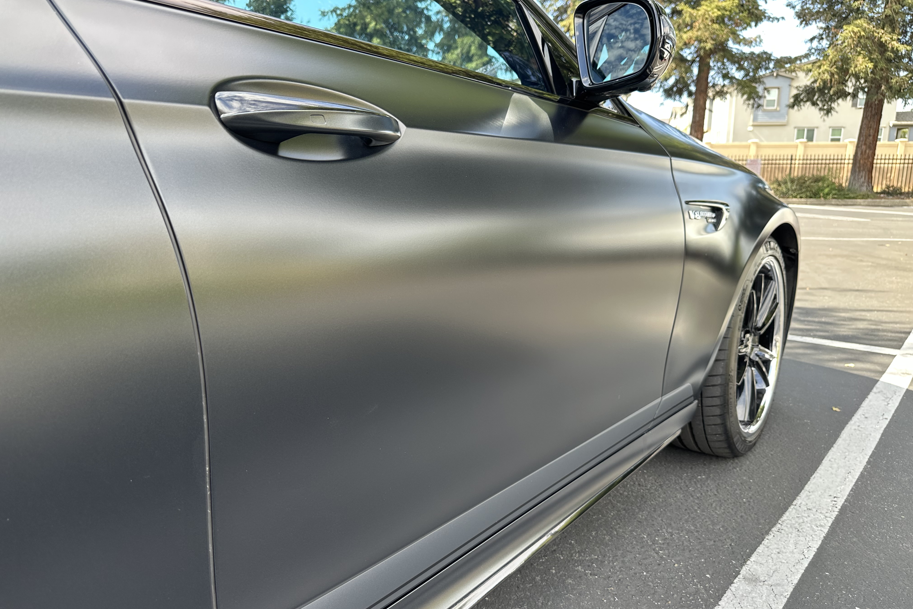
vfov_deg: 51.3
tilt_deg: -12.7
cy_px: 319
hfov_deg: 71.5
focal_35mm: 25
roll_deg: +0.2
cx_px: 456
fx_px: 634
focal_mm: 6.86
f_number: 1.78
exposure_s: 1/206
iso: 80
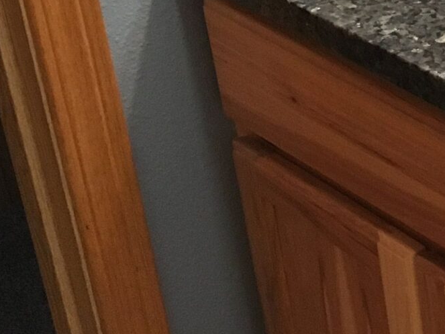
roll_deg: -0.3
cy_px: -26
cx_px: 809
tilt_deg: -25.8
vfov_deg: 13.0
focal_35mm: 112
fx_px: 1440
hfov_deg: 15.1
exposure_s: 1/30
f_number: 2.2
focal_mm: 4.15
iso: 160
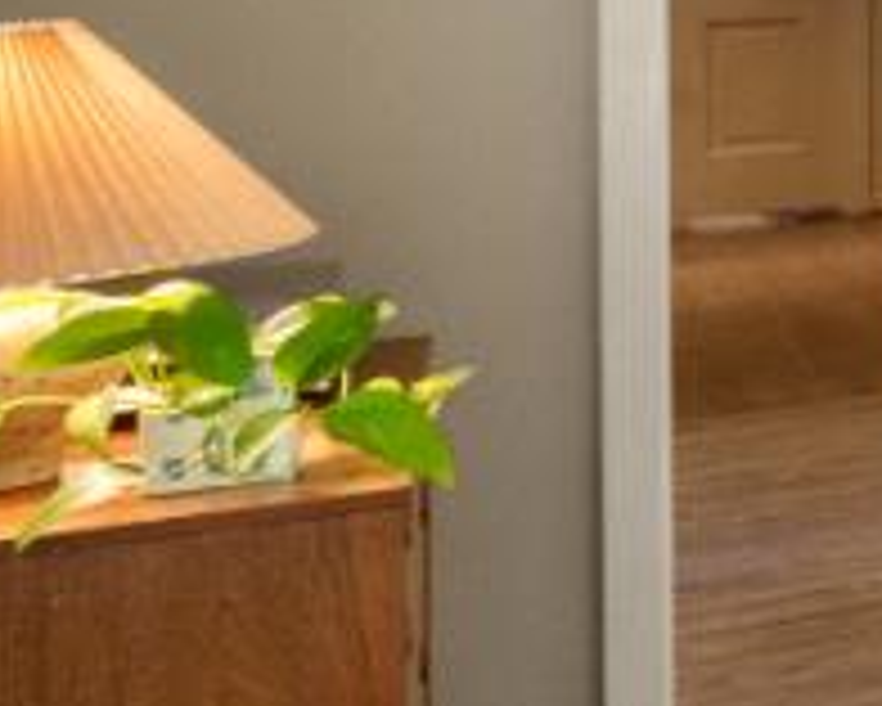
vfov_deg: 17.0
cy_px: -180
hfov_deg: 9.5
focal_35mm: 86
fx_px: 2246
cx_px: 3074
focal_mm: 12
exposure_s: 1/13
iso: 500
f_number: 8
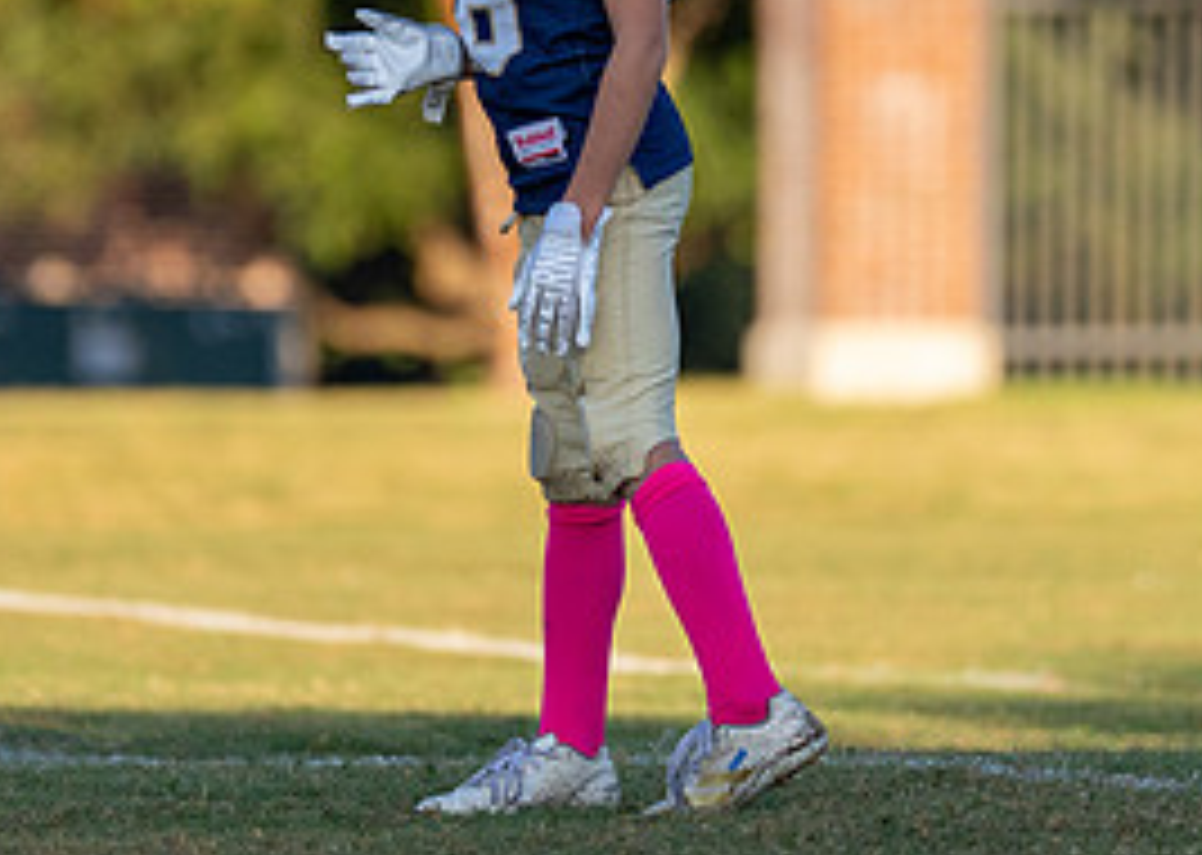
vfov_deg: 1.8
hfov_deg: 2.6
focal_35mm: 791
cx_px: 575
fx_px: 26969
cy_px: 111
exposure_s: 1/2500
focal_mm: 200
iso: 400
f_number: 2.8
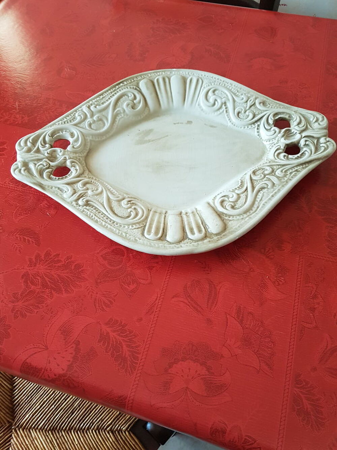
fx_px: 337
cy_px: 225
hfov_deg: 53.1
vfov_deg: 67.3
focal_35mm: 26
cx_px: 168
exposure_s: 1/50
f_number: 1.7
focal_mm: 4.2
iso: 160
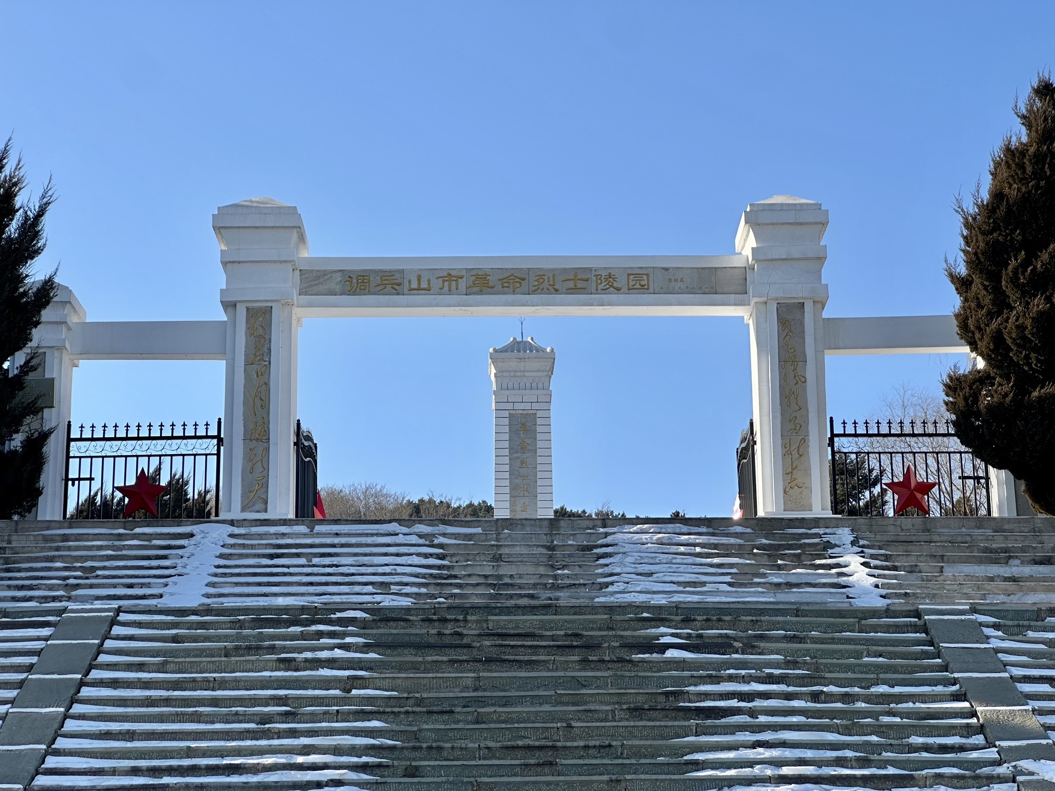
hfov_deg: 25.3
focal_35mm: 77
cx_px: 528
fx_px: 2347
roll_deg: +0.3
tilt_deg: +15.7
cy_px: 396
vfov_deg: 19.1
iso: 32
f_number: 2.8
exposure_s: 1/809
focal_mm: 9
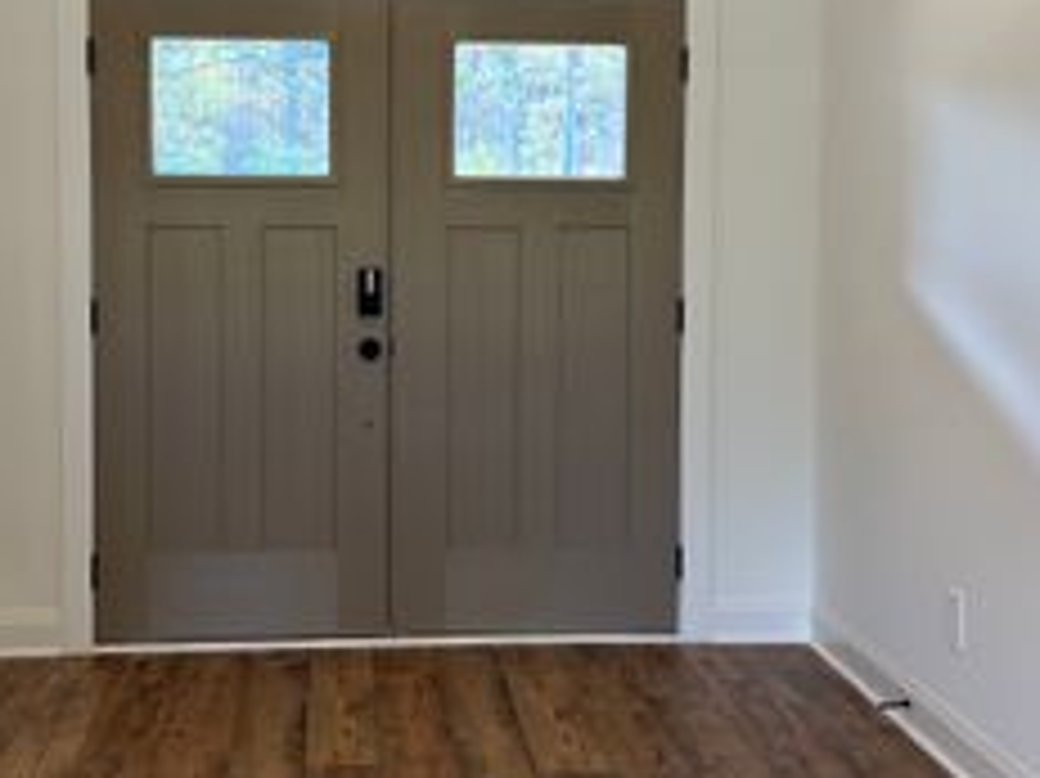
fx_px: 1561
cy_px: 299
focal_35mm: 52
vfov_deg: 27.9
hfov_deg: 36.8
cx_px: 455
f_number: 1.78
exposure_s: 1/120
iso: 160
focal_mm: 6.76
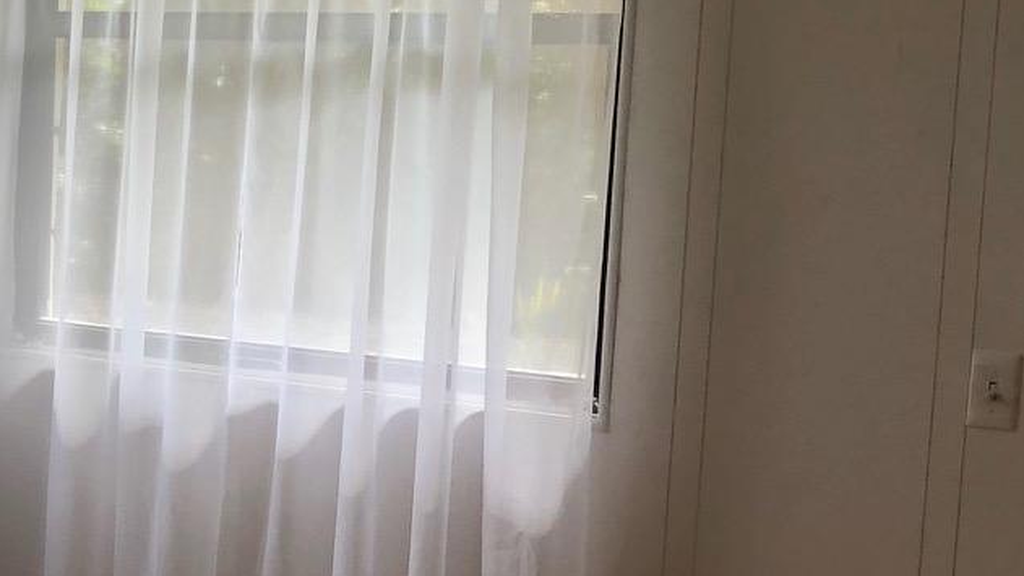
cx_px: -133
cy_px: 380
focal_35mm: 101
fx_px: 2743
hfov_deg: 20.1
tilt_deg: -6.1
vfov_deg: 12.0
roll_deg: -1.3
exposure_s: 1/122
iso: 40
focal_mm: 3.99
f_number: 1.8
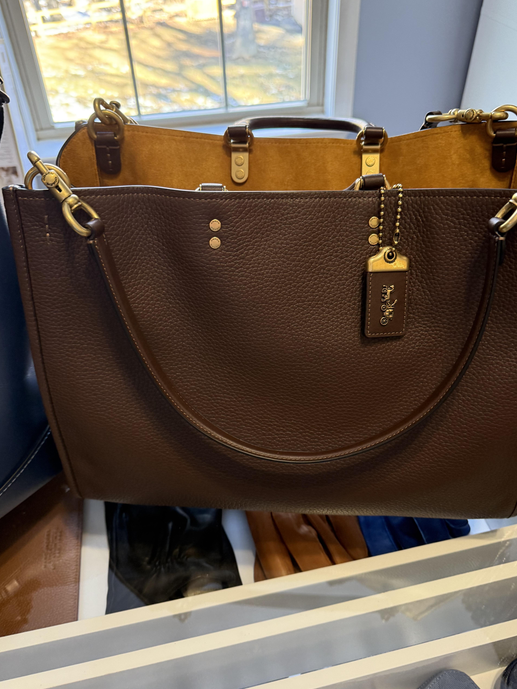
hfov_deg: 51.4
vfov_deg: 65.3
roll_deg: +1.4
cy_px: 341
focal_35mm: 27
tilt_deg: -41.3
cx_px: 262
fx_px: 538
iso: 250
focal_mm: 6.76
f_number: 1.78
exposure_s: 1/60
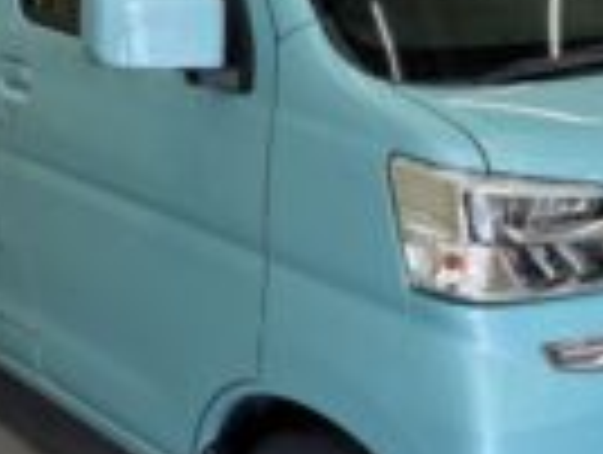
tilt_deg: -12.8
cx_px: 324
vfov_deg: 21.7
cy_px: 196
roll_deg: -0.2
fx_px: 1187
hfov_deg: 28.5
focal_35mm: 68
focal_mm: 5.96
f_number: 1.6
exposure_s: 1/100
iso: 80
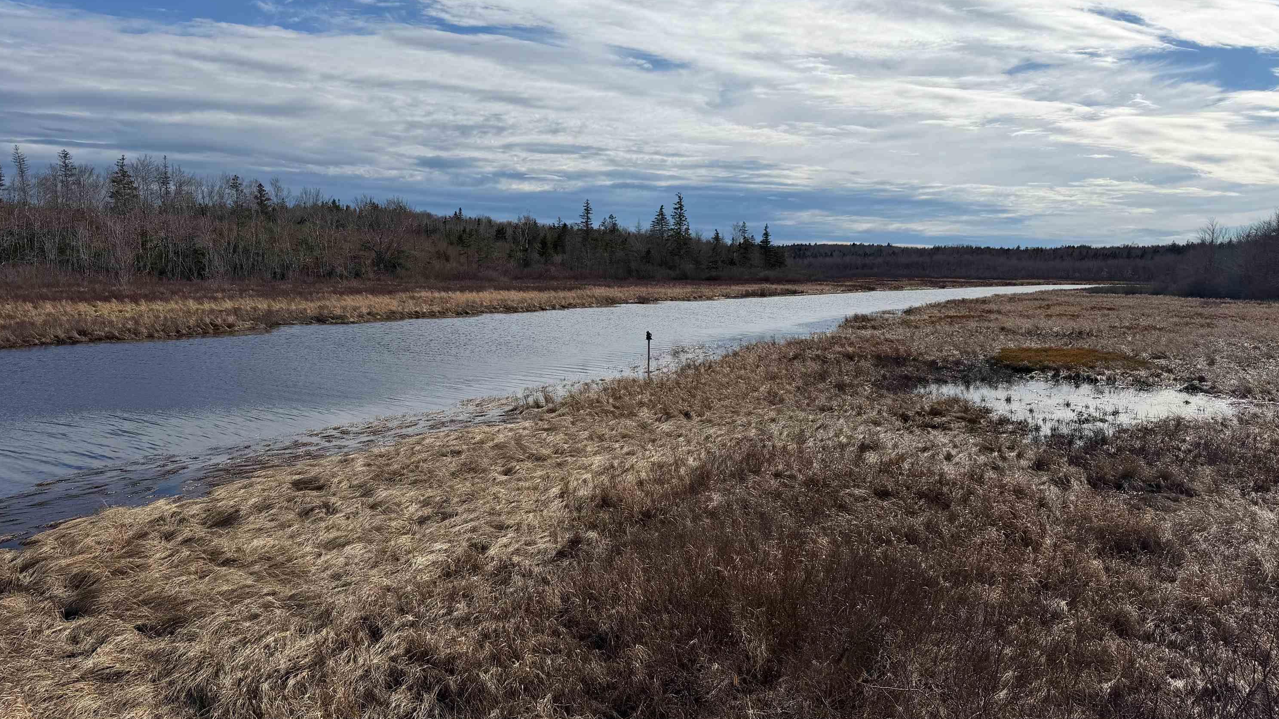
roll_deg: -0.2
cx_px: 629
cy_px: 339
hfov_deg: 69.9
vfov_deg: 42.9
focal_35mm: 27
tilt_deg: -5.0
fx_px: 916
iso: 80
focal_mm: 6.76
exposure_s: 1/11905
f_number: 1.78
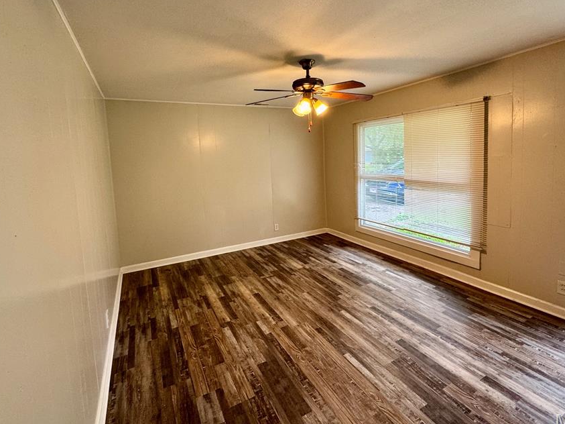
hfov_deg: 91.0
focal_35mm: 17
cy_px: 178
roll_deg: +2.0
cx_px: 279
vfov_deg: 74.2
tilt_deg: -4.8
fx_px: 277
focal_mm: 2.22
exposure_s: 1/99
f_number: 2.2
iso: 125
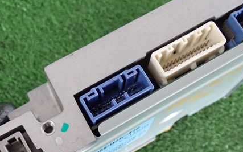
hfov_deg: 33.5
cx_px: 121
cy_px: 105
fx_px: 404
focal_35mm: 61
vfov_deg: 21.2
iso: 400
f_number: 2.8
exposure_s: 1/40
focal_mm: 7.31
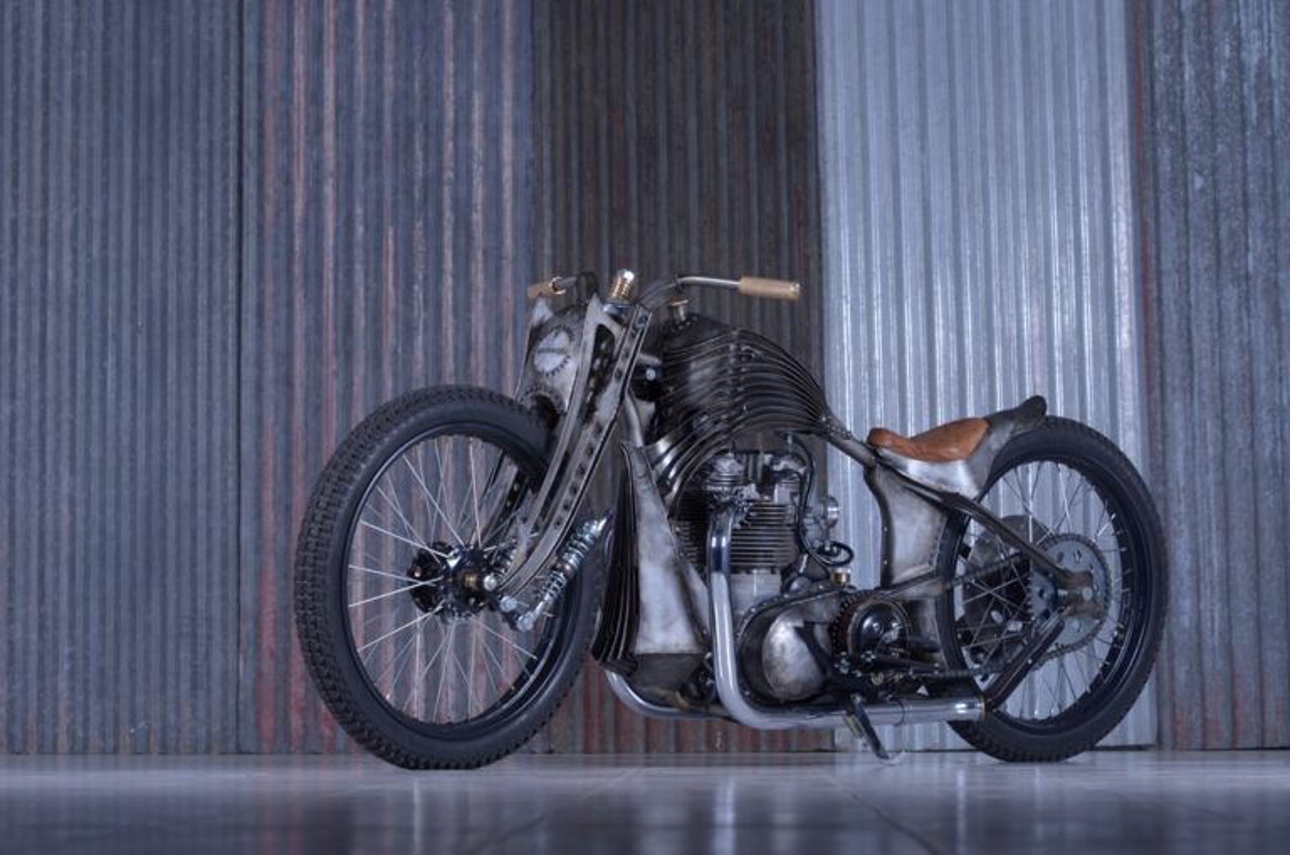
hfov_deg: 16.1
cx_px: 645
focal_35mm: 128
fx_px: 4560
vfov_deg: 10.7
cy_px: 428
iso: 100
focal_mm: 85
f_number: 7.1
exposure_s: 1/80
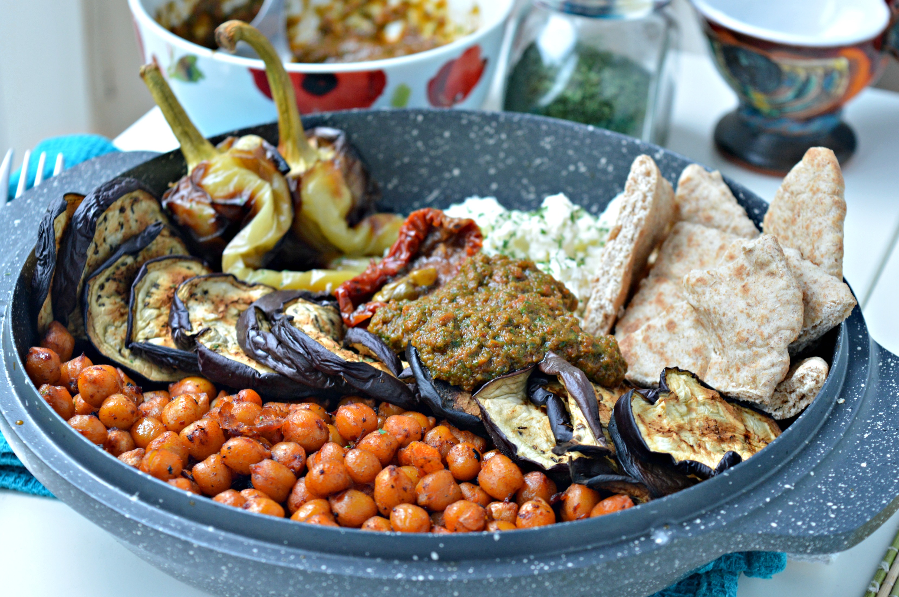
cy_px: 298
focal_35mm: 82
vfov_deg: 16.5
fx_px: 2058
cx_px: 450
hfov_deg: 24.6
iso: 400
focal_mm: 55
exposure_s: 1/15
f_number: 5.6
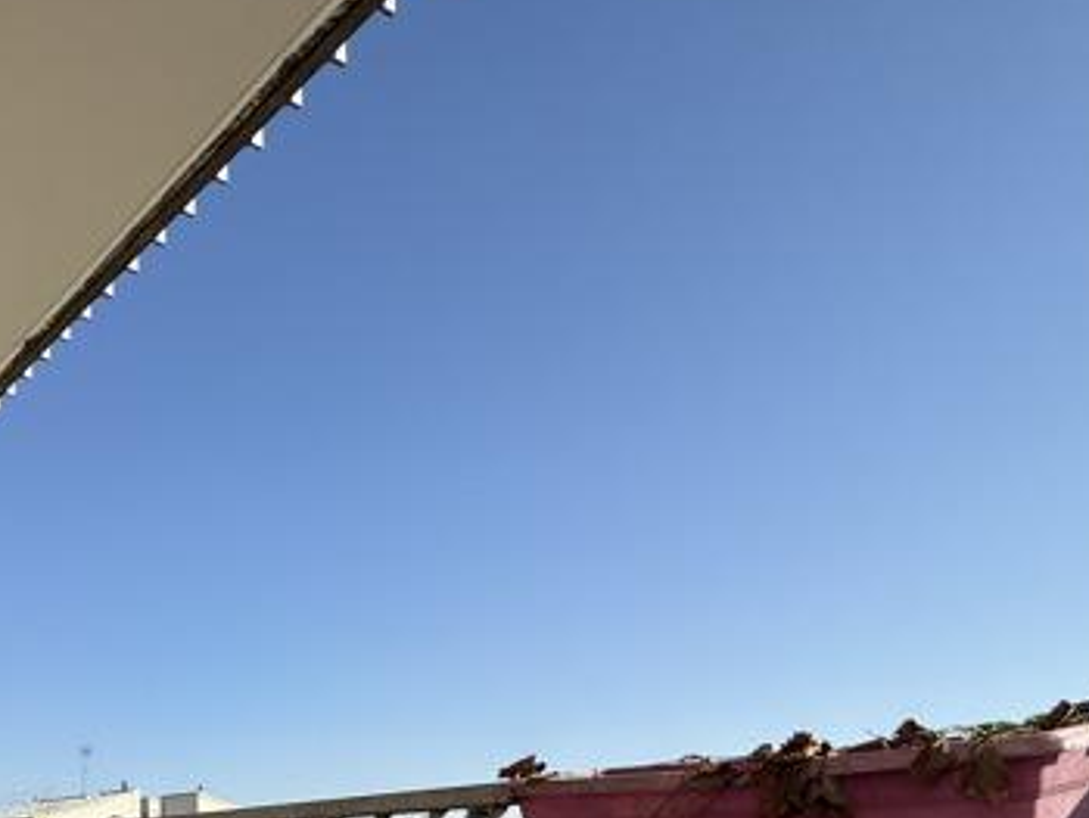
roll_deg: +0.9
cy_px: 886
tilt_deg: -0.7
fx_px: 1007
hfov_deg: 49.8
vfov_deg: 37.5
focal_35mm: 32
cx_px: 87
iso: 50
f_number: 2.2
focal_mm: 2.22
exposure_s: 1/2092
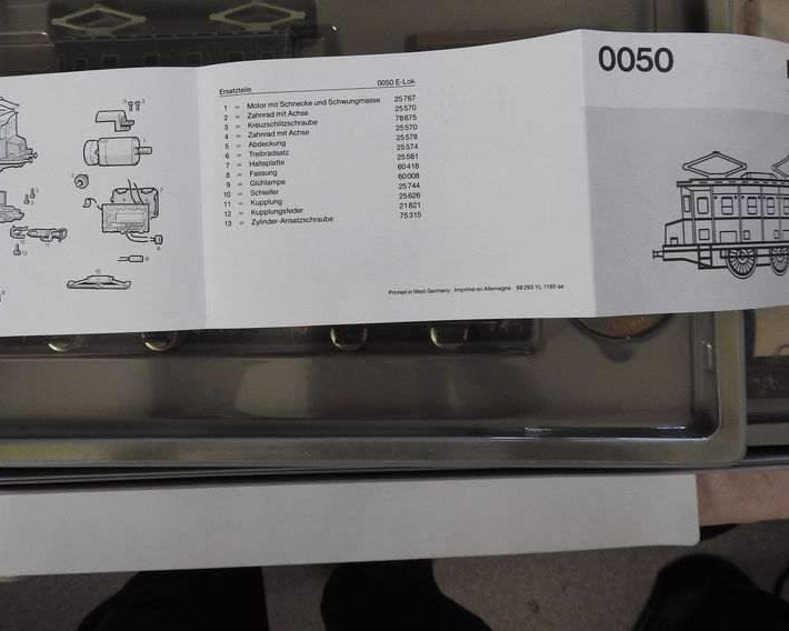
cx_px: 334
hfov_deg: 54.0
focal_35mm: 33
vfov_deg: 44.2
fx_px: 771
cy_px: 238
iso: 280
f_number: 3.3
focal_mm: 4.3
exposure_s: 1/30
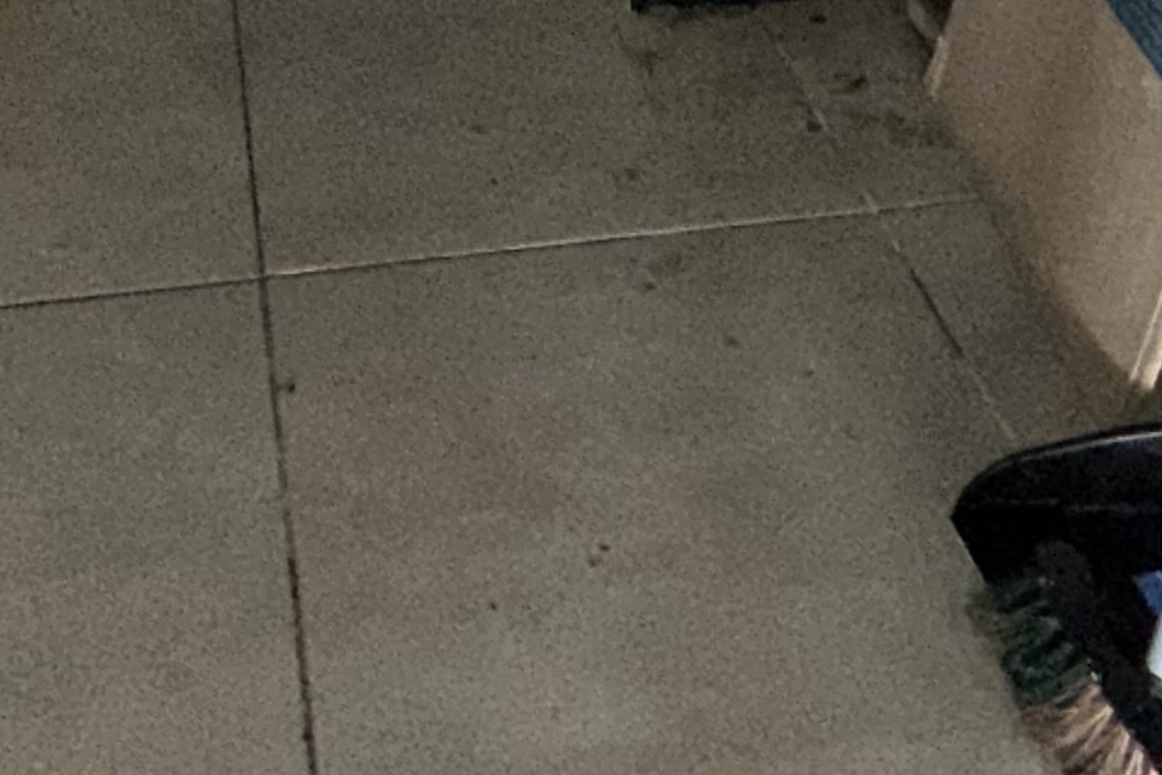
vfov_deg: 17.9
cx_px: 393
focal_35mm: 61
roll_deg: +2.3
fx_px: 1969
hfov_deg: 32.6
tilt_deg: -13.9
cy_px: -611
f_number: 2.2
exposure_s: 1/60
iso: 400
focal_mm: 2.22
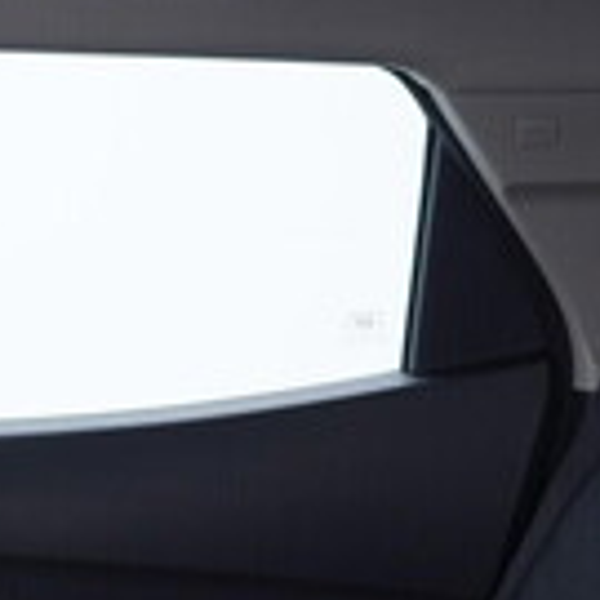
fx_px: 2451
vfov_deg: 13.7
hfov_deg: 13.9
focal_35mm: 125
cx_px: 120
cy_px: 647
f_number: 2.8
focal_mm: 24
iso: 400
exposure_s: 1/40
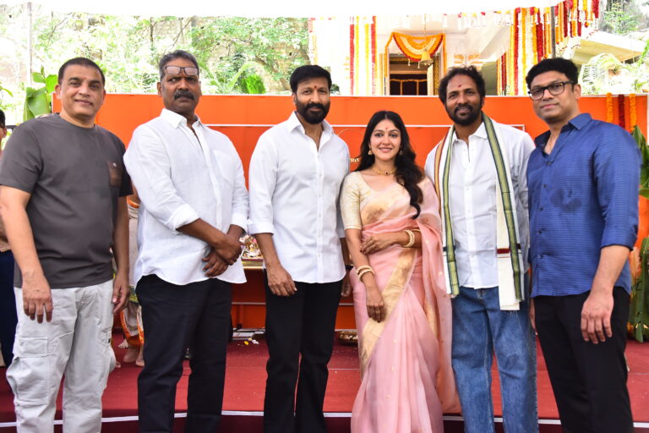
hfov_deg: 50.7
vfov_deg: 35.1
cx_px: 324
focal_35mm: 38
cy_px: 216
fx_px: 685
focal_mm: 38
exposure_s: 1/125
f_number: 4.5
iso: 1250
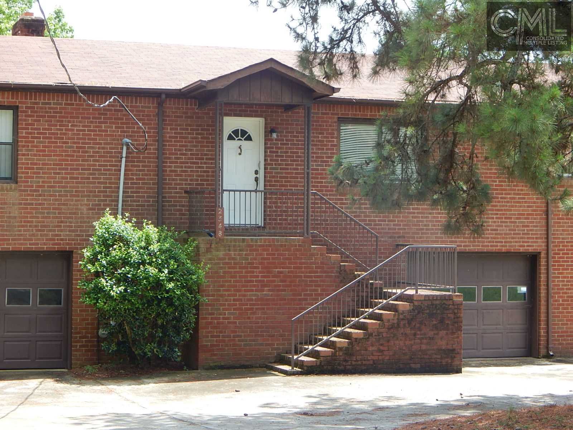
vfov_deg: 17.4
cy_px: 215
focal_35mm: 85
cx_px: 286
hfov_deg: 23.0
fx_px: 1407
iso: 125
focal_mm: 15.3
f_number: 4.3
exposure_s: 1/200
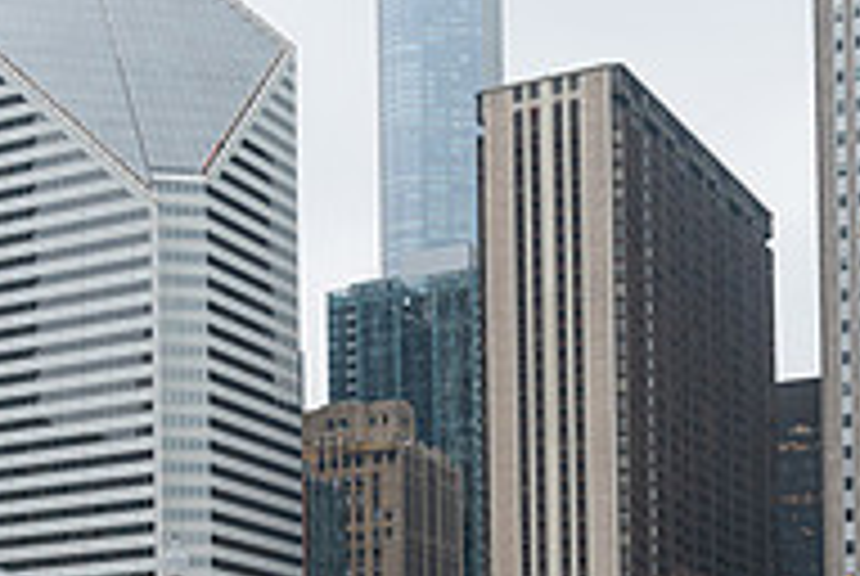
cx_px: 59
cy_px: 821
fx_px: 2177
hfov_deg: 21.7
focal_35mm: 91
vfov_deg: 14.2
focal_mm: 20
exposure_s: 1/200
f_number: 7.1
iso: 400
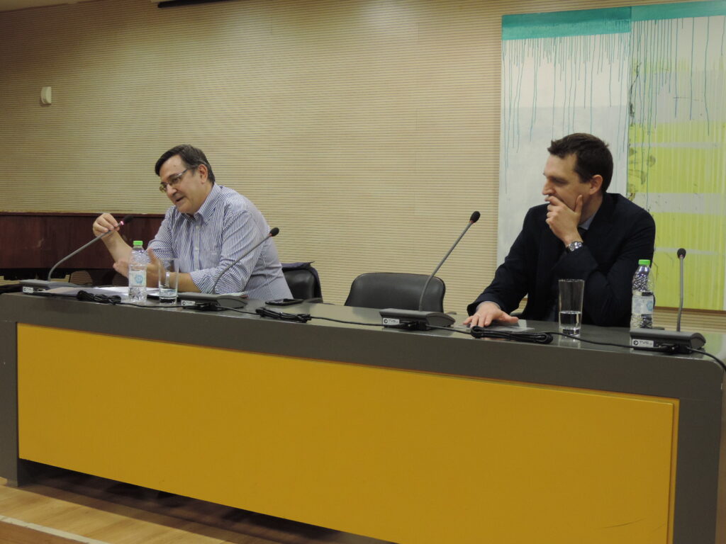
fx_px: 986
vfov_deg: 30.9
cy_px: 272
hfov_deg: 40.4
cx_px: 363
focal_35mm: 47
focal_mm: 8.3
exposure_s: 1/30
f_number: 3.5
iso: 400
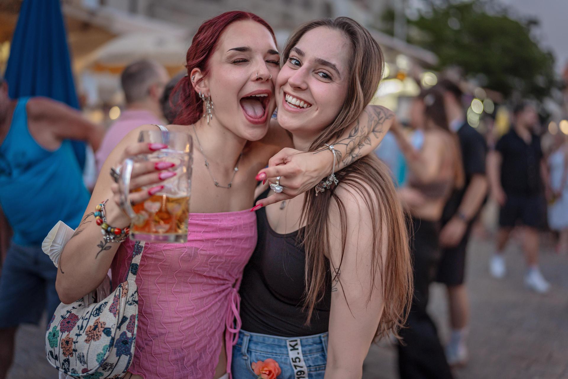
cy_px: 190
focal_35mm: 35
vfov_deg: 37.9
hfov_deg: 54.4
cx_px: 284
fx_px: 552
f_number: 1.2
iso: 640
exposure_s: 1/160
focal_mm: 35
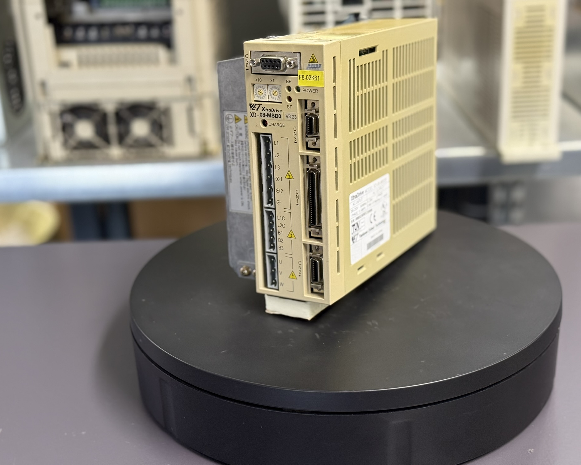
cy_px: 232
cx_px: 310
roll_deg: +1.2
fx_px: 877
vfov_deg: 29.7
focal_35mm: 51
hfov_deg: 36.6
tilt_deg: -21.9
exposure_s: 1/33
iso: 200
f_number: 1.78
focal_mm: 6.76
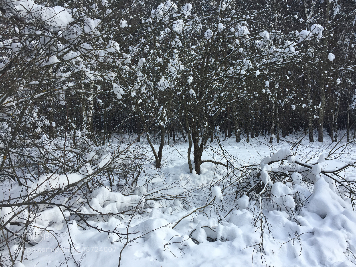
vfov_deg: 48.2
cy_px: 134
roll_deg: -0.1
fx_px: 298
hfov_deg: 61.7
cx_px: 178
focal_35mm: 29
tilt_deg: -1.2
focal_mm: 4.15
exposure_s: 1/1099
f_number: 2.2
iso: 32
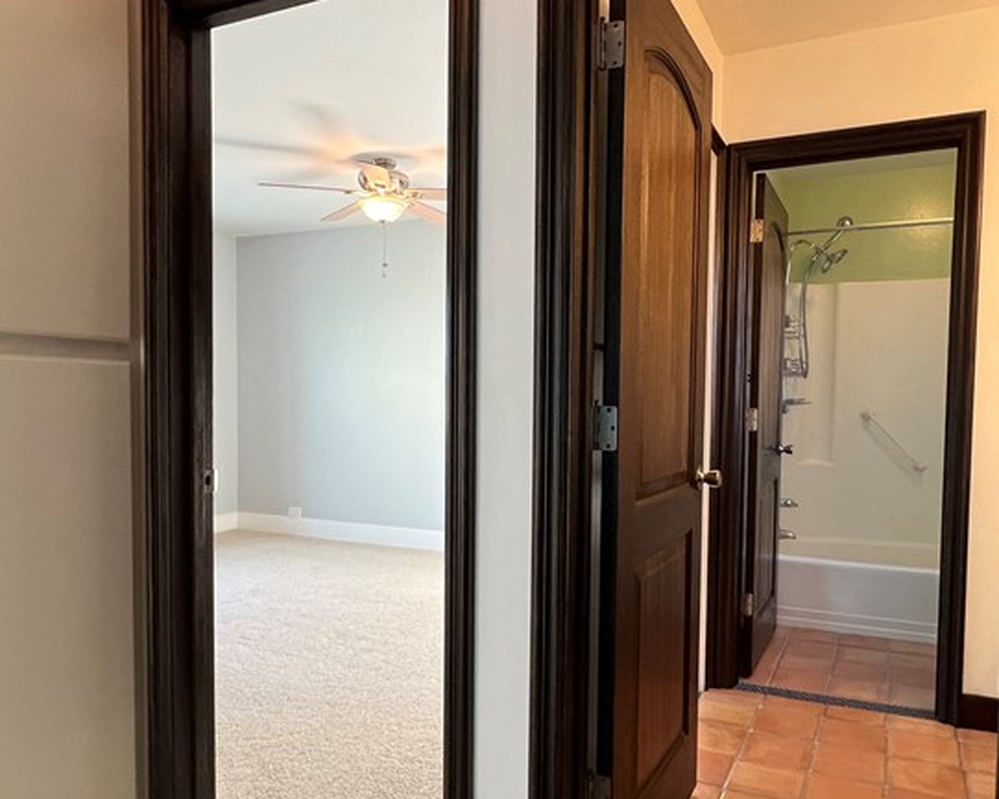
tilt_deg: -0.8
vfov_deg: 58.7
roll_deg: -1.0
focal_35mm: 24
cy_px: 428
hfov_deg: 70.0
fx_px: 710
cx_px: 556
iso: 200
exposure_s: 1/120
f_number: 1.8
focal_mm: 1.57
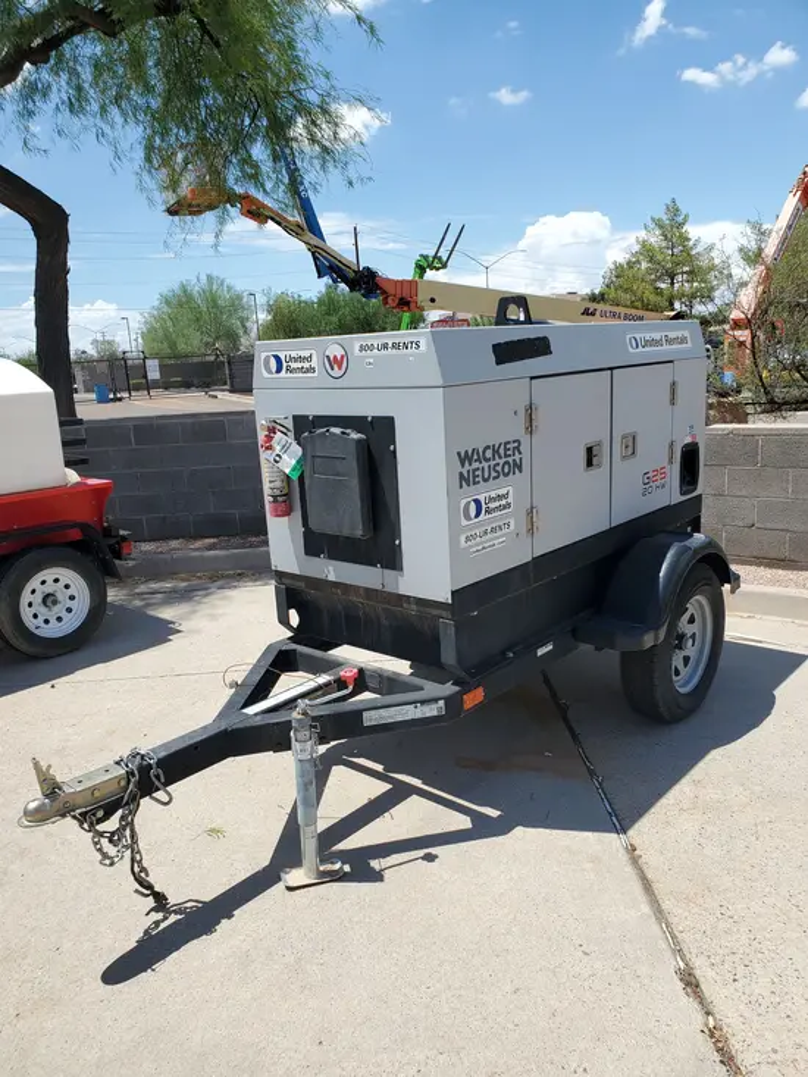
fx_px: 809
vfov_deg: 67.3
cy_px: 538
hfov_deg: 53.1
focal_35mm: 26
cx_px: 404
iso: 50
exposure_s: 1/1384
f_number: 2.4
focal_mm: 4.3
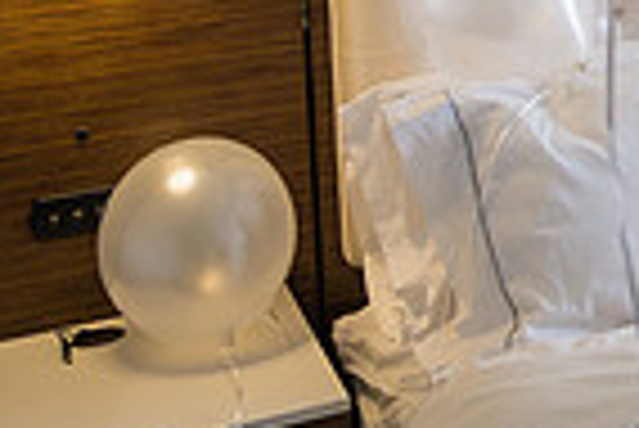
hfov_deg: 18.6
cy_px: -367
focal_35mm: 98
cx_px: 940
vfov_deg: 12.6
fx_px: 1741
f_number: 2.8
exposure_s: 1/125
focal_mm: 16
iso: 400
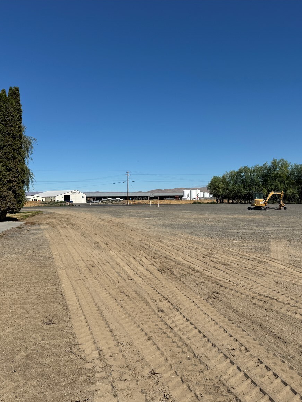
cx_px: 153
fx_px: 384
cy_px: 207
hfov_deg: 42.9
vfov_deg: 55.3
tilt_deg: -1.8
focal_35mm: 33
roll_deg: +1.0
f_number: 1.78
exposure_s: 1/7937
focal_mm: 6.76
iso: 80
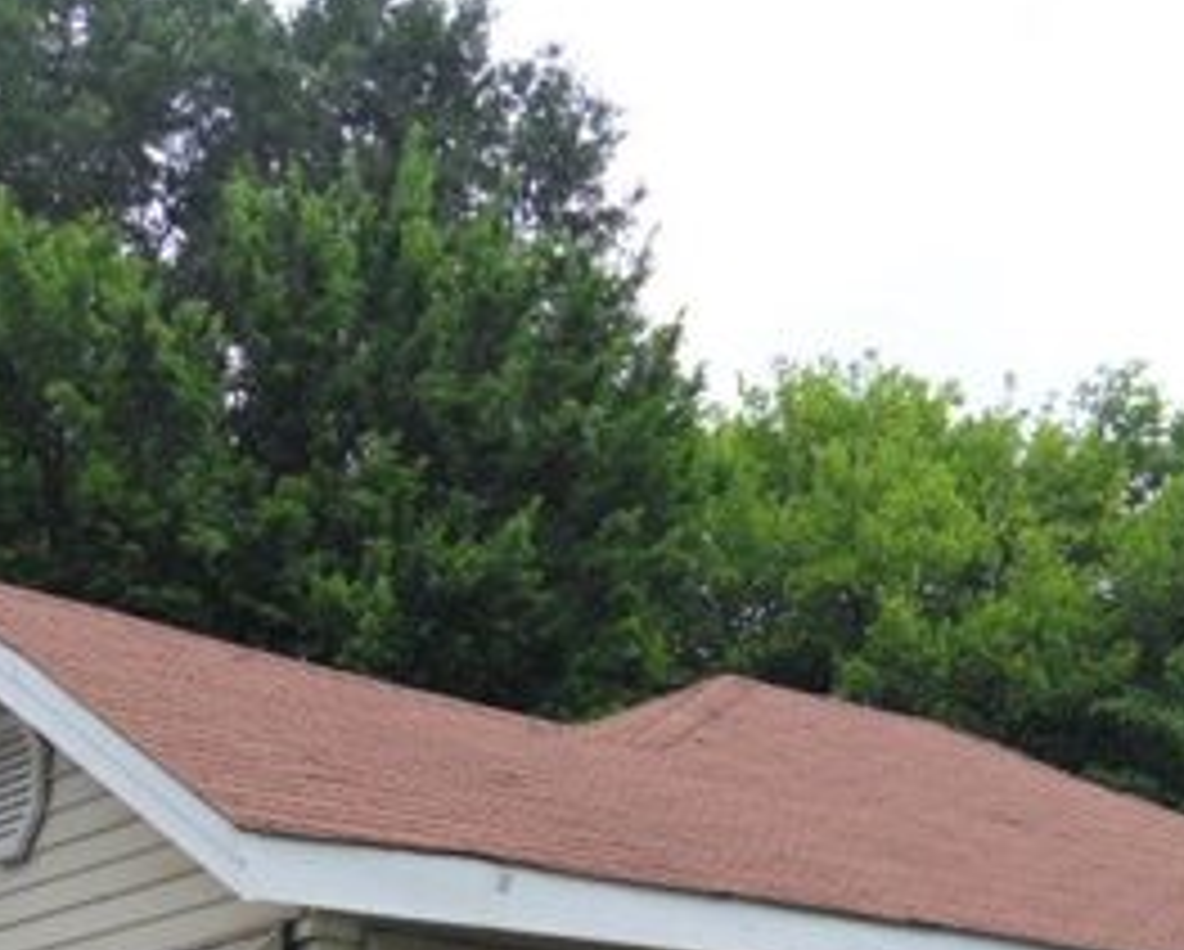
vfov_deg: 17.9
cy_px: 1049
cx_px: 738
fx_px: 2912
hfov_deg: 22.9
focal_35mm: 83
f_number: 8.2
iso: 80
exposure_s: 1/125
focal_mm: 6.3
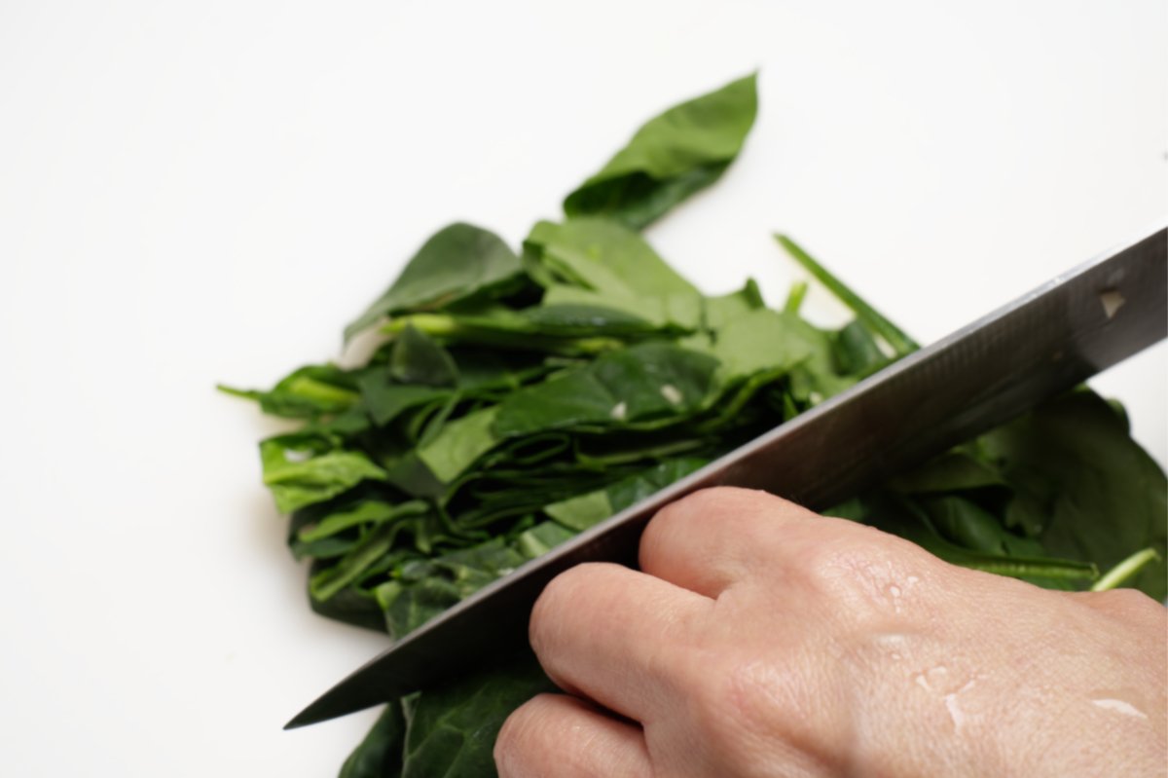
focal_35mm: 70
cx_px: 584
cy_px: 389
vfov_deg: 19.4
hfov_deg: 28.9
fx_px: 2270
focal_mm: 70
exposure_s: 1/125
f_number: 10
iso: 100
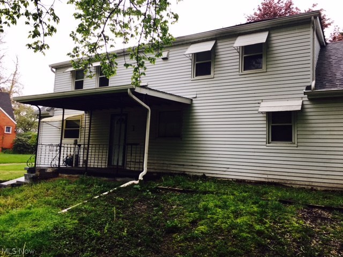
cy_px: 128
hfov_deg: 61.7
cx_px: 172
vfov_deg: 48.2
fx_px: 287
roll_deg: -1.8
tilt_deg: +6.4
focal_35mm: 29
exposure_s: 1/120
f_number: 2.2
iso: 40
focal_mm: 4.15
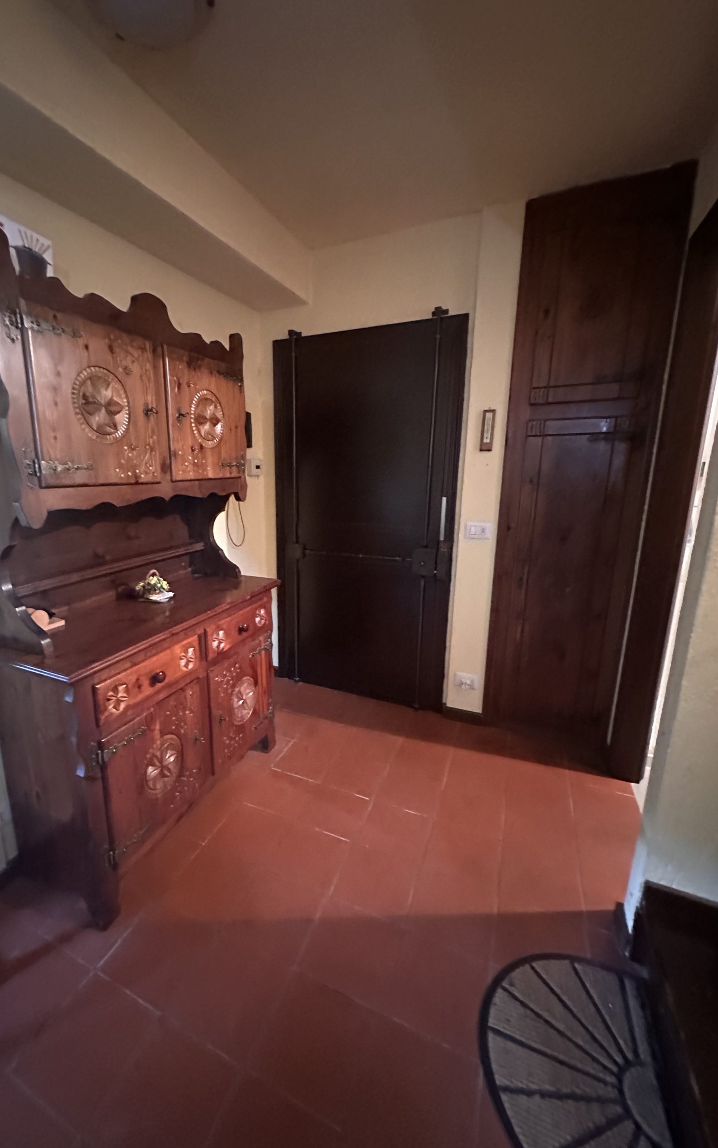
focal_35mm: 15
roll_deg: +1.2
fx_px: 470
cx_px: 294
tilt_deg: -12.9
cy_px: 575
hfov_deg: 74.1
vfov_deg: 101.5
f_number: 2.2
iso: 1250
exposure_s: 1/25
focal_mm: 2.22
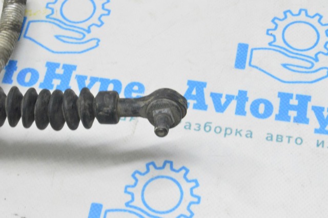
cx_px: 164
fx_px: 751
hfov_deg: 24.6
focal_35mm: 82
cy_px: 109
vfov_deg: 16.5
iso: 6400
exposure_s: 1/15
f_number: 20
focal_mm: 55
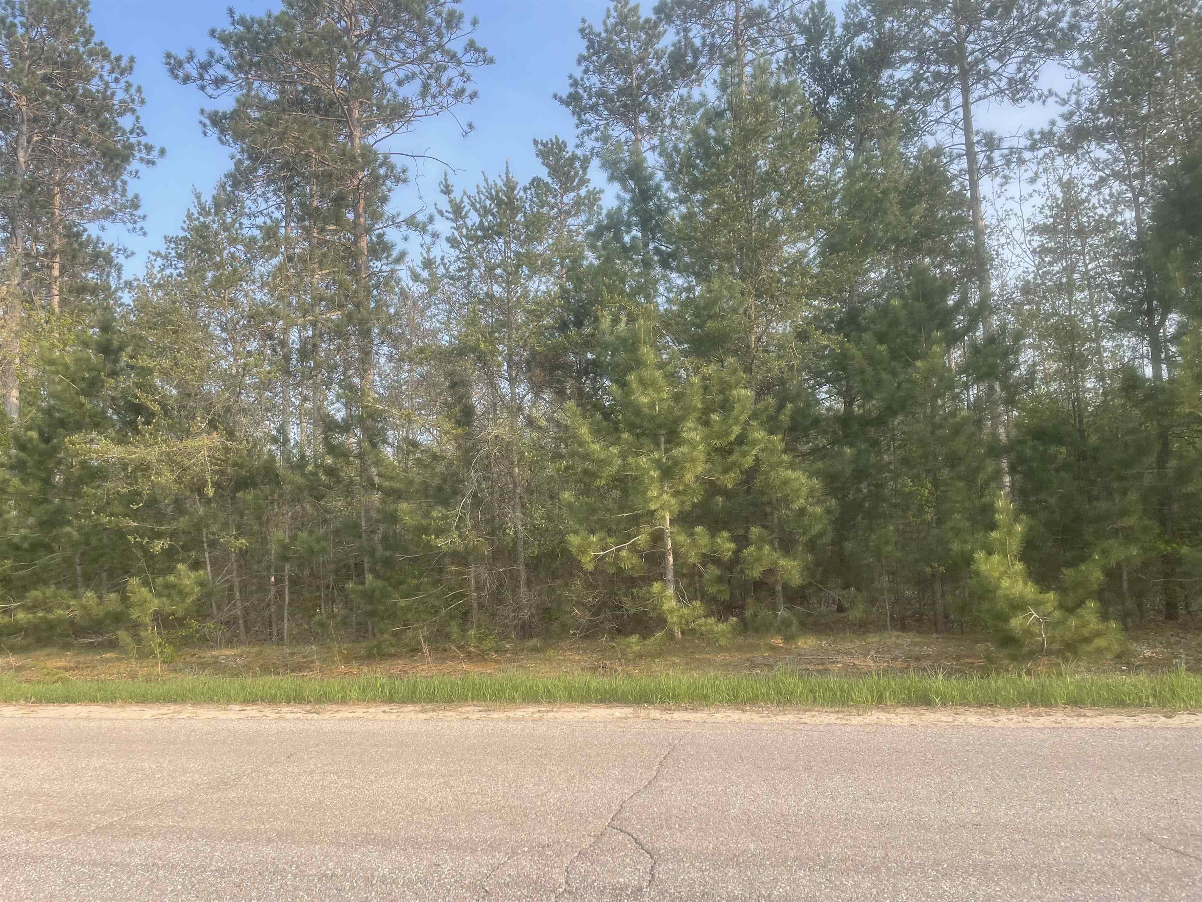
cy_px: 451
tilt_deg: +6.4
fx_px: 903
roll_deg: +2.5
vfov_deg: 53.1
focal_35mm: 26
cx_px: 601
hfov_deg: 67.3
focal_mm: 4.2
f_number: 1.6
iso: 32
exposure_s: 1/790
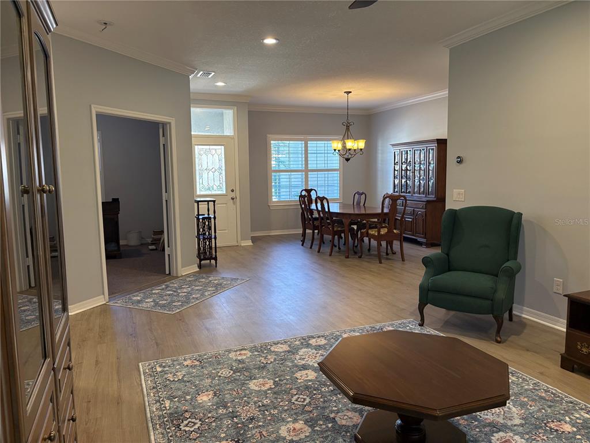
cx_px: 295
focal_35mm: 26
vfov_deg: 53.1
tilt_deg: -5.6
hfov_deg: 67.3
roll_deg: +0.6
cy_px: 222
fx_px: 443
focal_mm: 5.96
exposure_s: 1/60
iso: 125
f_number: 1.6
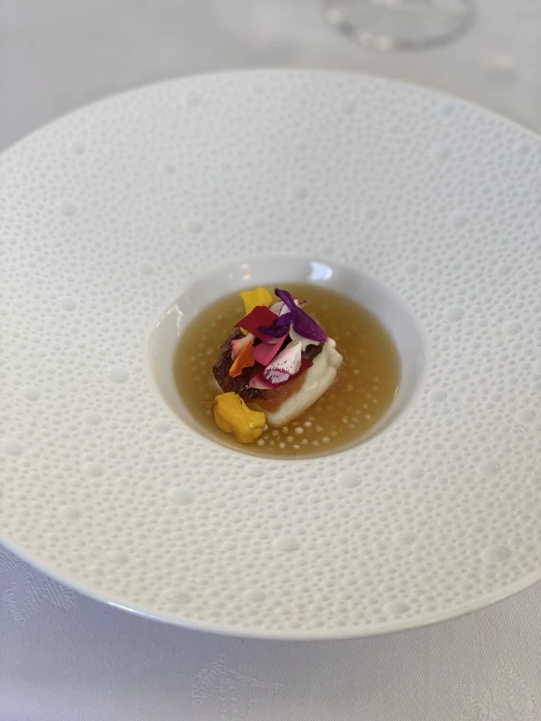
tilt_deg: -47.7
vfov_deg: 36.8
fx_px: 1084
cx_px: 270
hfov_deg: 28.0
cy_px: 360
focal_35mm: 52
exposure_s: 1/100
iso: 64
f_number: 2
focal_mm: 6
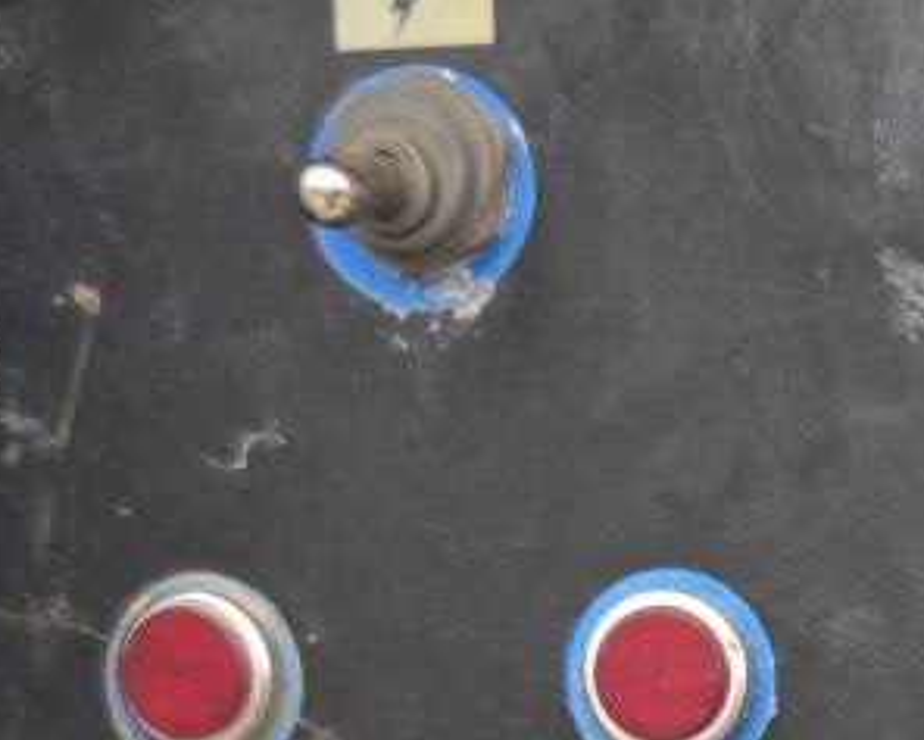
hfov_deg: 19.6
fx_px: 2489
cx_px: 1149
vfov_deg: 16.1
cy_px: 949
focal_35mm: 91
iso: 25
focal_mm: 6.5
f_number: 1.4
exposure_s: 1/180
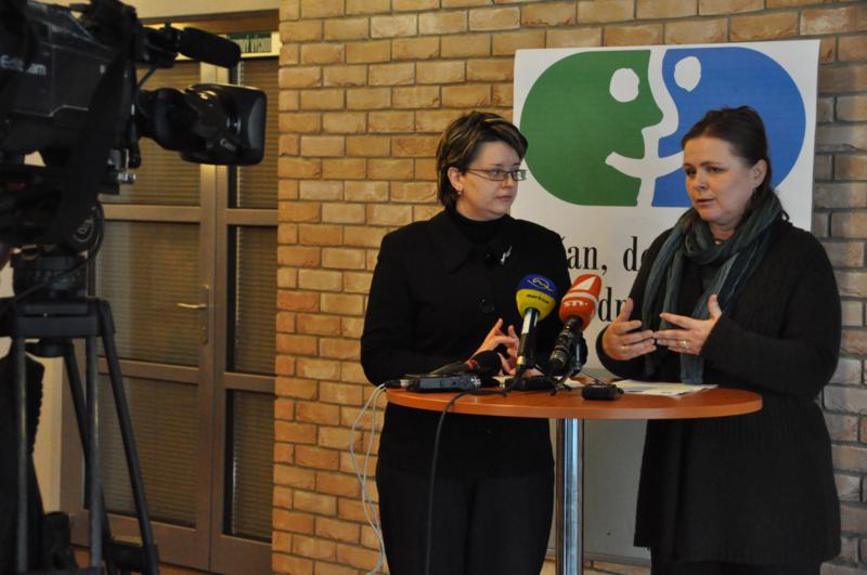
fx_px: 1984
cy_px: 288
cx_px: 434
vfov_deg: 16.5
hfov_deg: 24.7
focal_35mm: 82
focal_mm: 55
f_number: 4.8
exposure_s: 1/80
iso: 3200
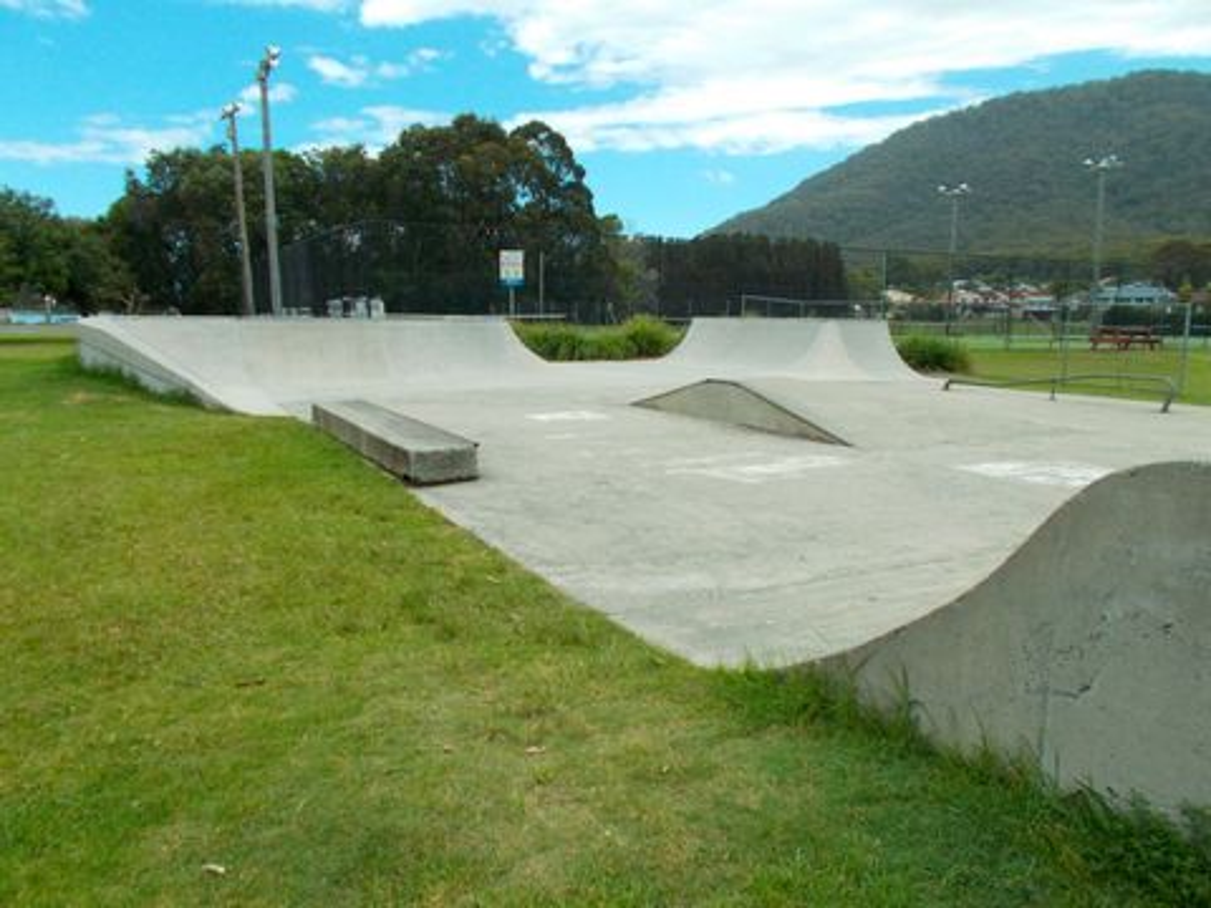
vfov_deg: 53.1
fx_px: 910
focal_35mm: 26
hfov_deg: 67.3
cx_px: 606
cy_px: 454
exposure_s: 1/100
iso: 80
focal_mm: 4.6
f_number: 8
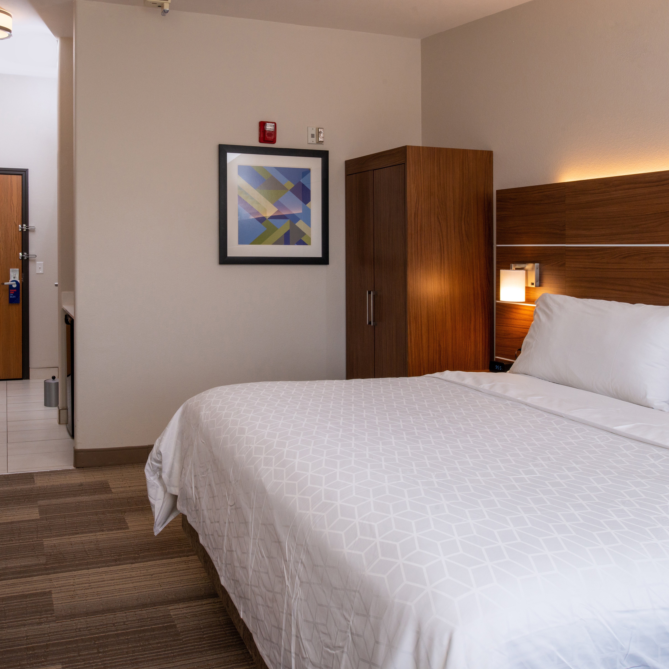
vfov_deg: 52.5
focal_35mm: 31
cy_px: 337
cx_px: 222
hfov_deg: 51.5
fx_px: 678
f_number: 13
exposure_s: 1/40
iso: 640
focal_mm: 24
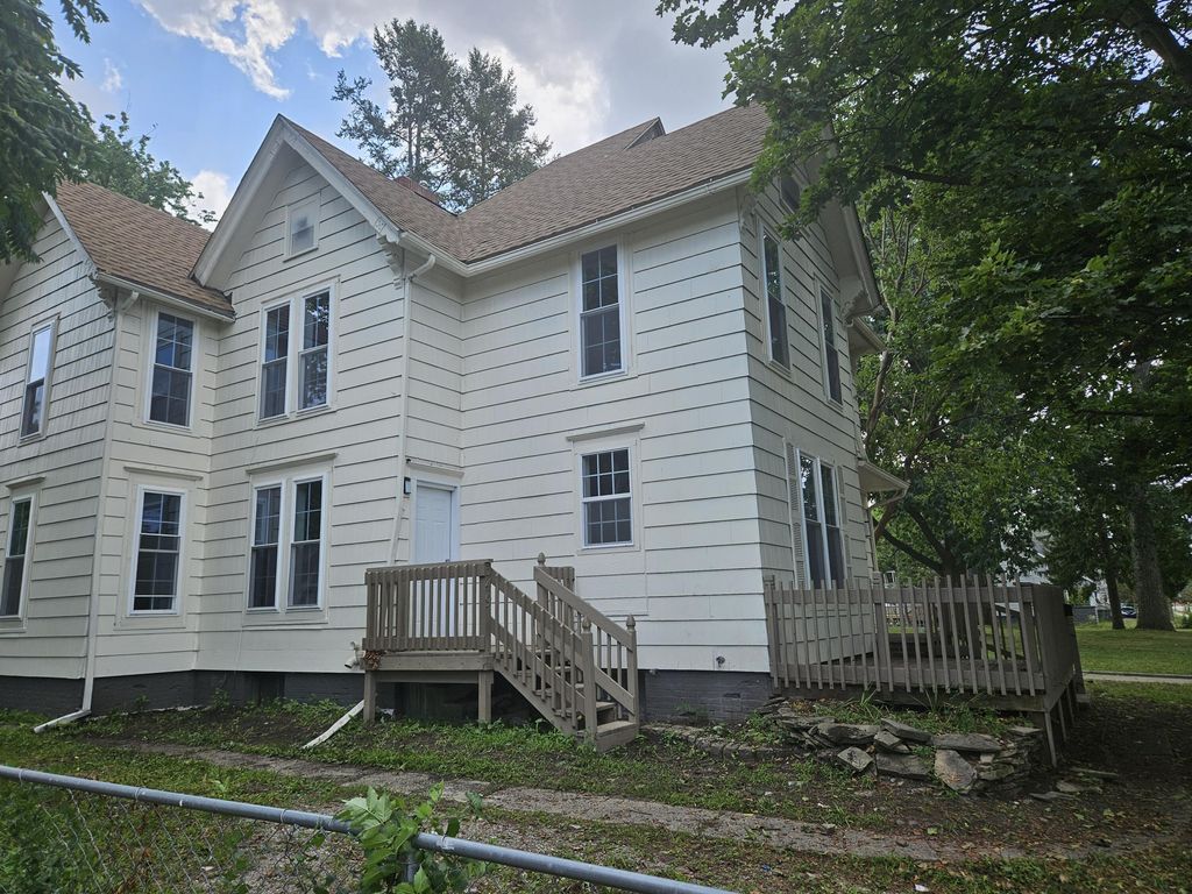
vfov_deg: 58.9
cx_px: 596
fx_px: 792
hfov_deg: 73.9
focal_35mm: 23
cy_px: 447
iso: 25
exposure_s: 1/705
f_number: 1.8
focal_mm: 5.4
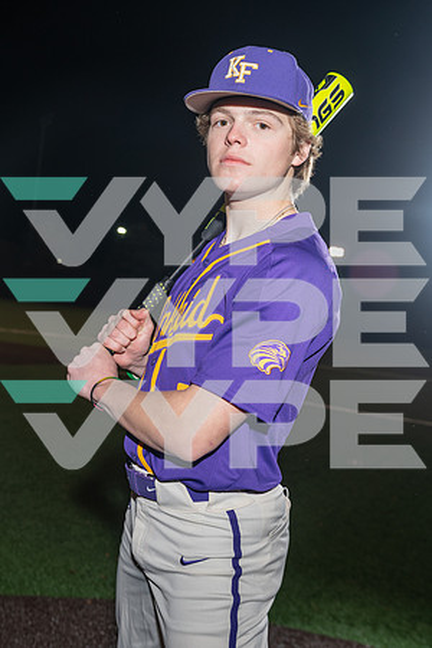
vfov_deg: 41.9
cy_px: 324
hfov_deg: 28.6
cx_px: 216
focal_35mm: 47
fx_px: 846
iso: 200
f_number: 5.6
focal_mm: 47
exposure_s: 1/125
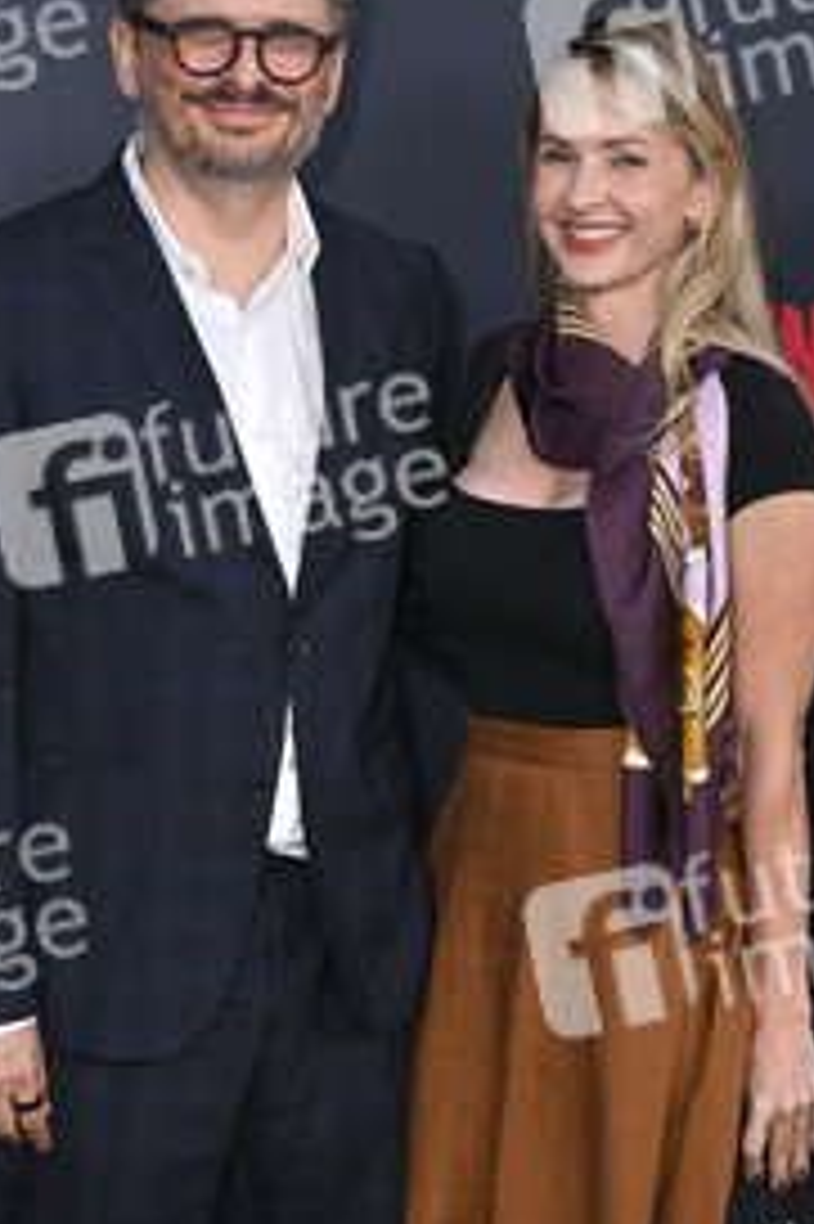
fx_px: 3294
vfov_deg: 21.0
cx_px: 346
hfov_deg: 14.1
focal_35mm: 97
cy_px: 706
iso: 1250
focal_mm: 66
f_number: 7.1
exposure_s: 1/250
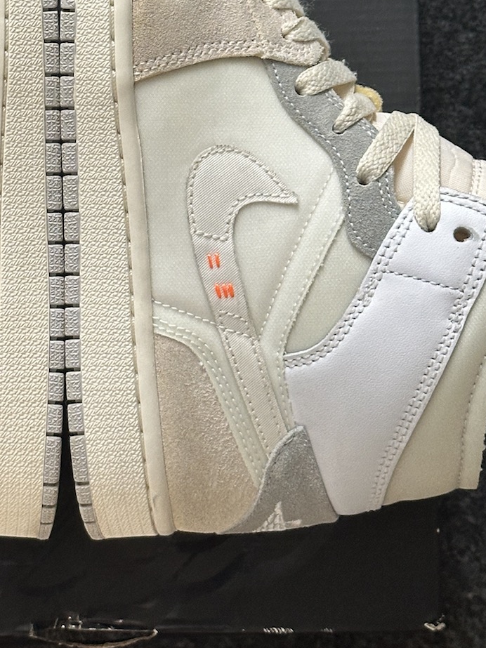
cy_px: 183
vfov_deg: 18.8
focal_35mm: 104
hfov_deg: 14.2
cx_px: 100
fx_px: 1947
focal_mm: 6.86
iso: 250
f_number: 1.78
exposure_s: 1/50
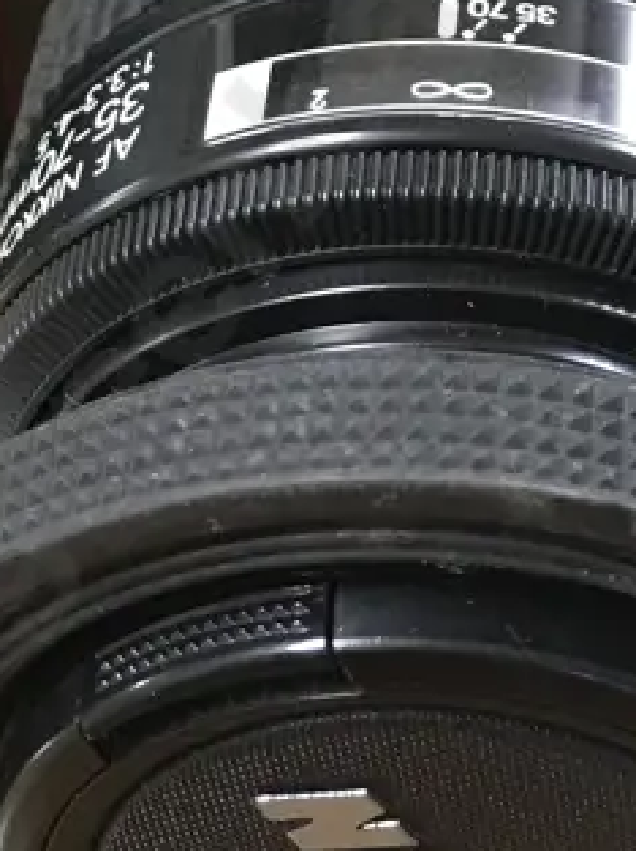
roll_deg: +0.3
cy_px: -82
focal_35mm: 95
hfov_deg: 15.5
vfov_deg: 19.8
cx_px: 476
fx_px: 2332
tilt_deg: -38.5
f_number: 2.2
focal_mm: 4.15
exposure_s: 1/20
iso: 200
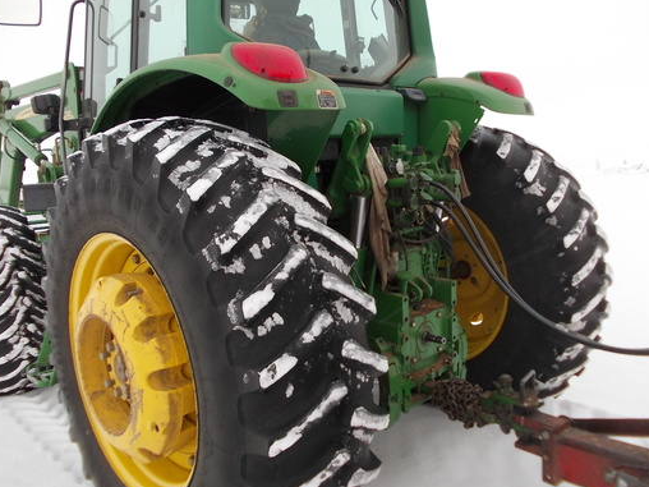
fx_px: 562
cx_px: 330
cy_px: 235
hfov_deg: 60.0
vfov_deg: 46.8
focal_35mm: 30
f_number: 2.7
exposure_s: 1/50
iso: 80
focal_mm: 4
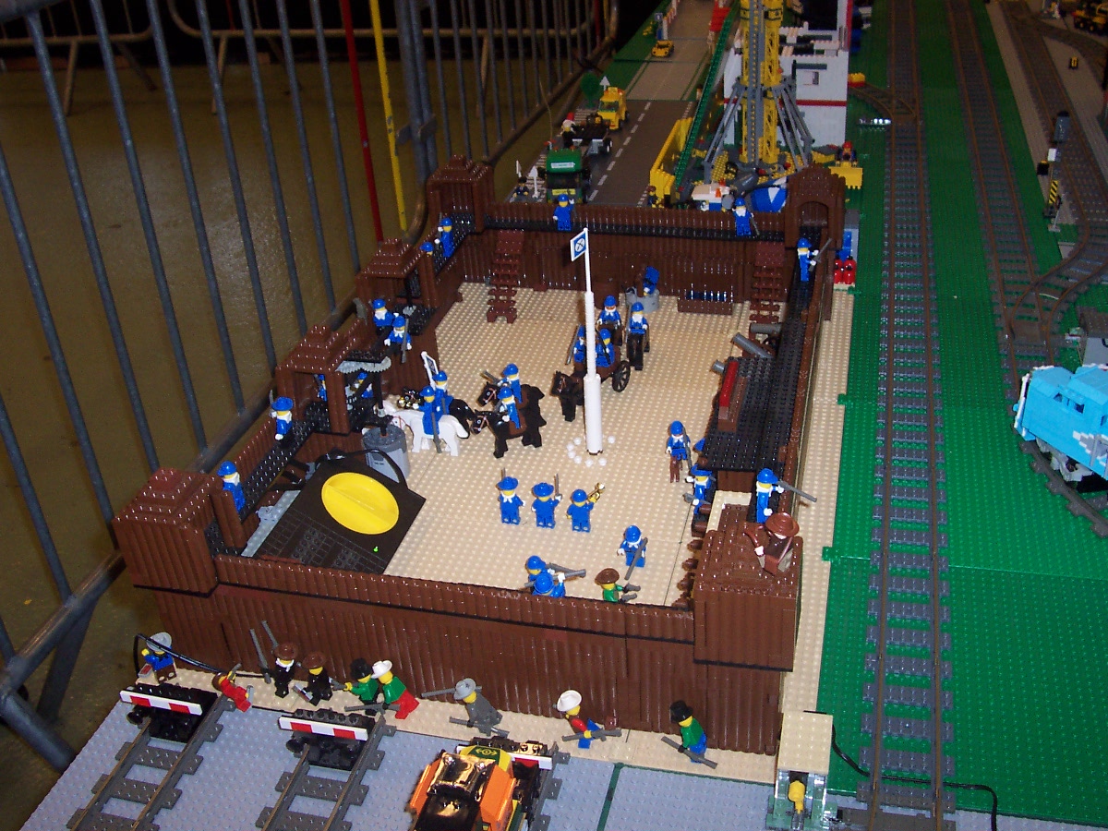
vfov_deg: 38.7
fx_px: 1184
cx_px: 554
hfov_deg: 50.1
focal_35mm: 37
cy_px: 416
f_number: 2.8
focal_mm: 5.6
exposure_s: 1/60
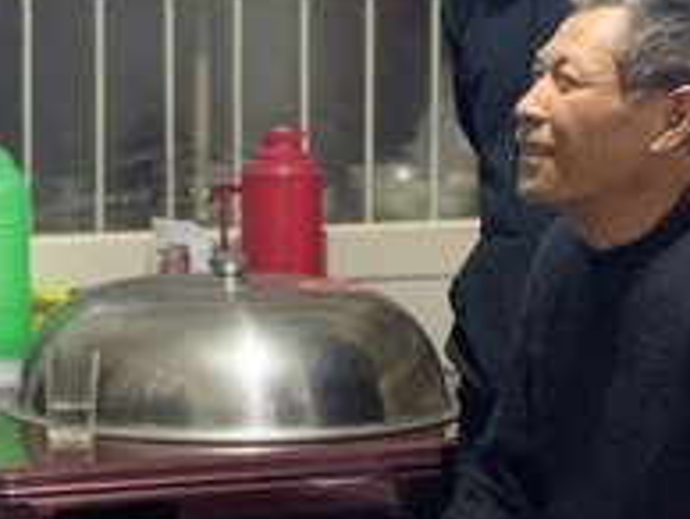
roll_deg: -0.3
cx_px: 21
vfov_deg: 11.1
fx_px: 2674
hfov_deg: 14.5
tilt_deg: -3.2
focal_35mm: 134
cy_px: 172
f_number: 2.4
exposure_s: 1/32
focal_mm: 6
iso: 500
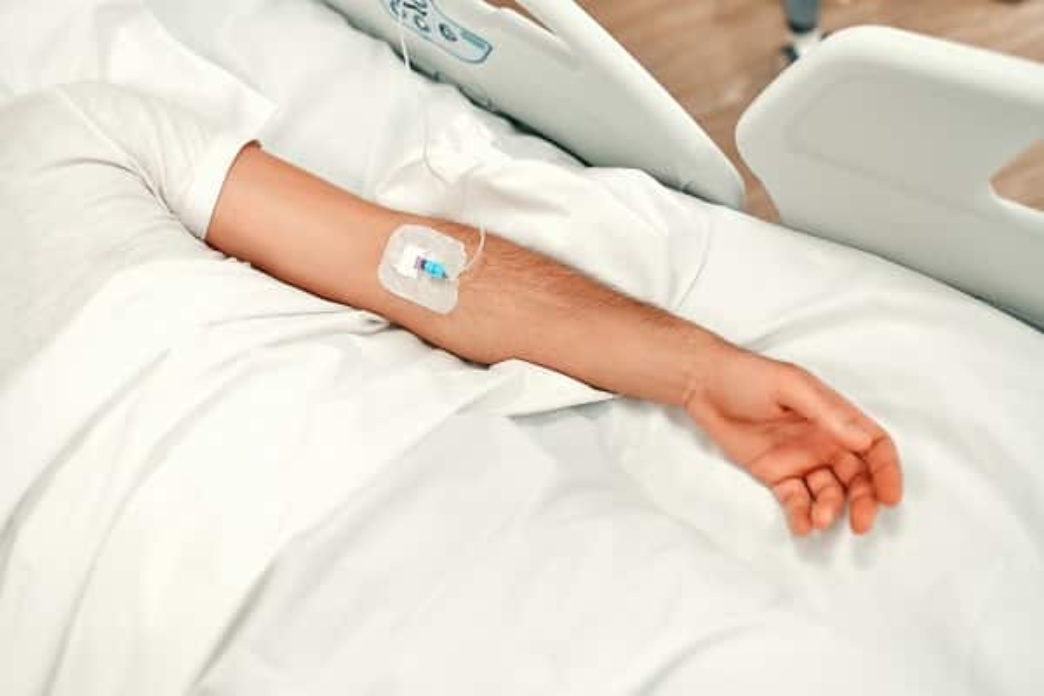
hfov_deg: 54.4
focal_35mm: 35
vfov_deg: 37.9
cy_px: 348
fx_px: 1015
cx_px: 522
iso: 640
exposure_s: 1/200
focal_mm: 35
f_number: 1.8
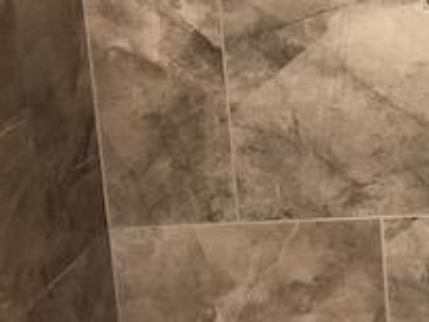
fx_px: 1104
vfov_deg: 16.2
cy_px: -17
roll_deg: +2.7
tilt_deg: -10.7
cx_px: 555
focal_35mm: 89
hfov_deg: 20.2
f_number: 1.8
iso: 50
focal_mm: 4
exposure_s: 1/15
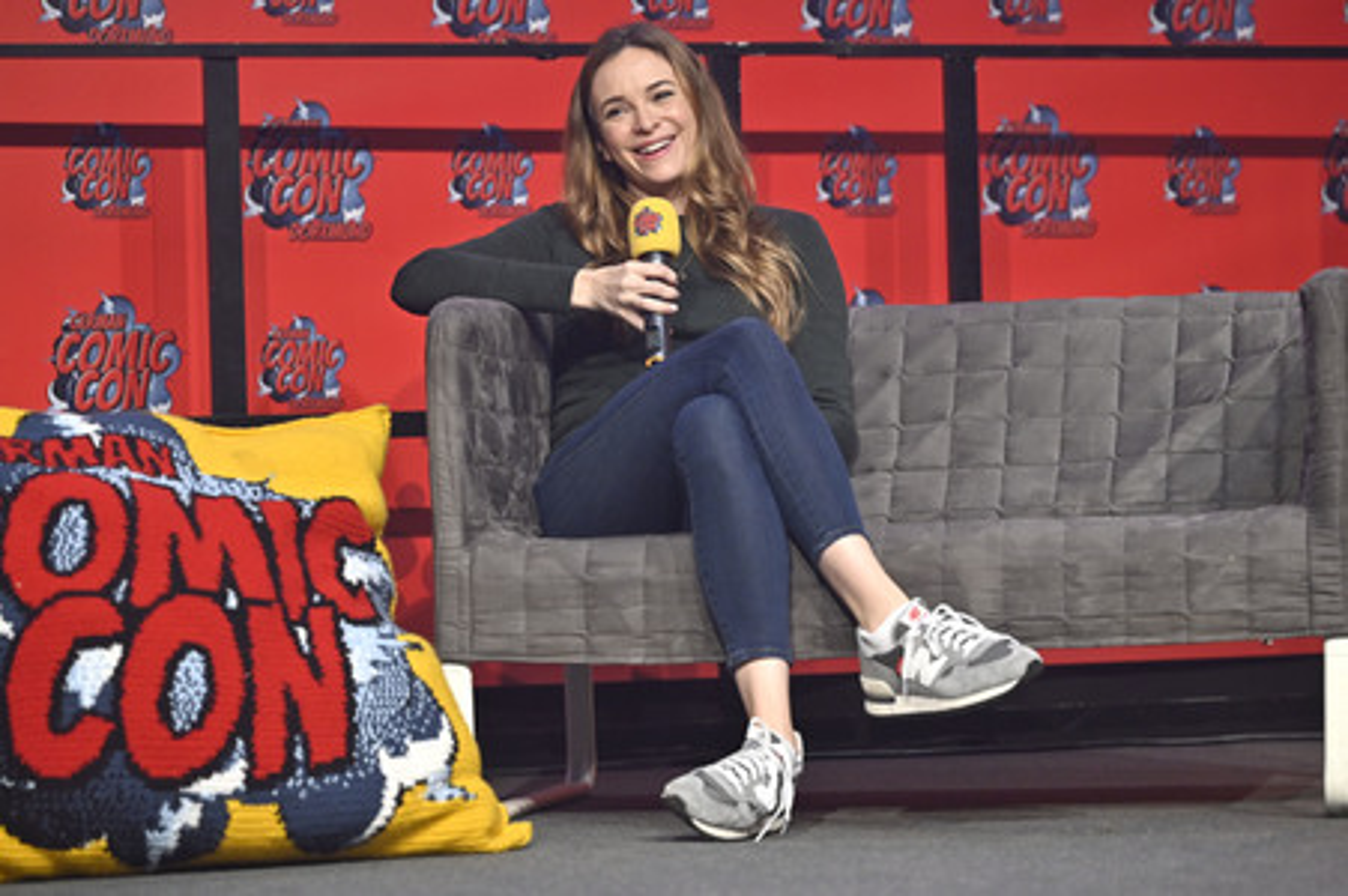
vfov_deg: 11.4
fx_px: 4490
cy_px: 448
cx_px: 674
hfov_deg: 17.1
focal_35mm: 120
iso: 1250
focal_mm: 120
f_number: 2.8
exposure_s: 1/500
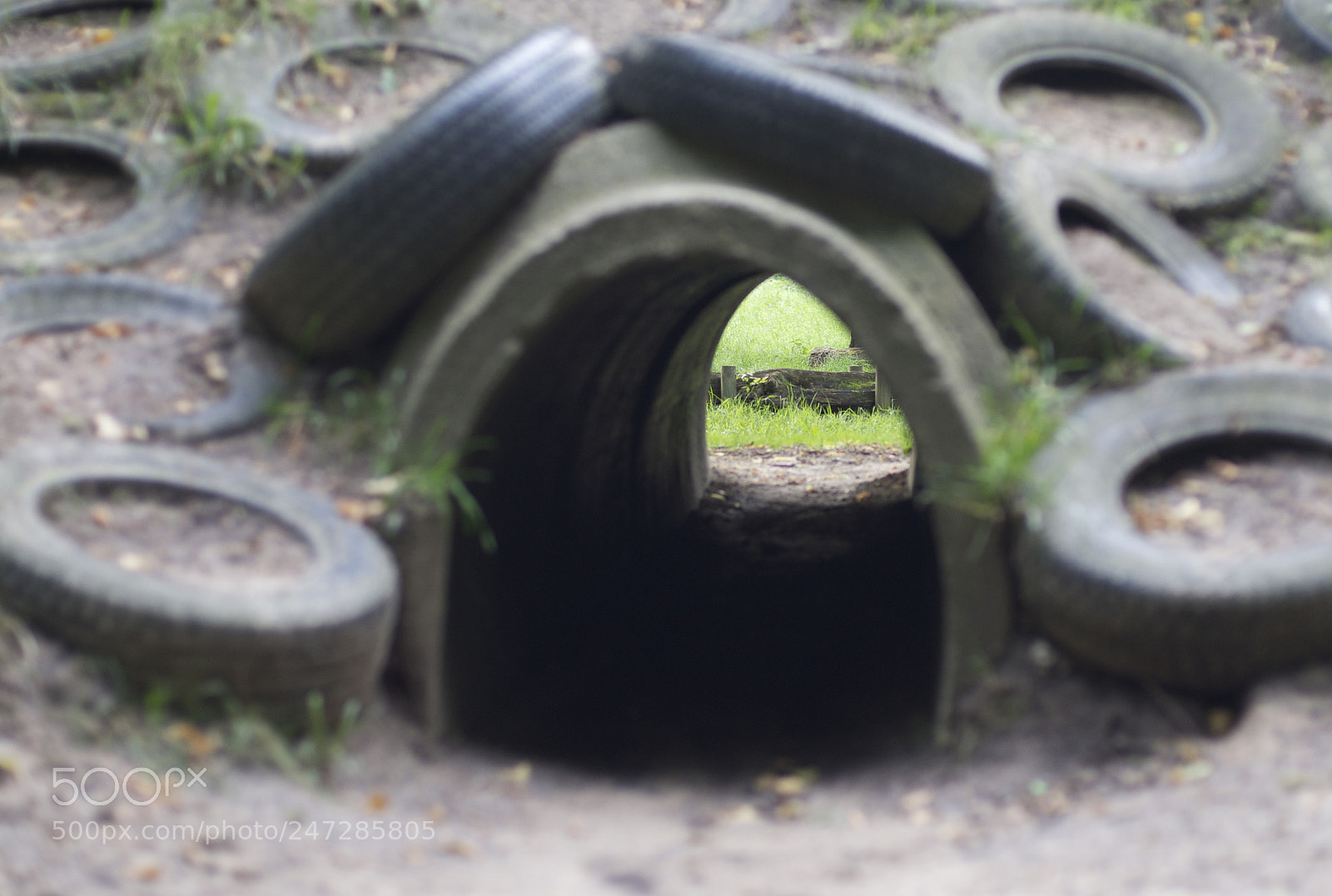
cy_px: 448
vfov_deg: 27.2
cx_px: 666
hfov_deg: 39.5
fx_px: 1855
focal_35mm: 50
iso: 400
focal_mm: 50
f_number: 2.2
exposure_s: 1/125
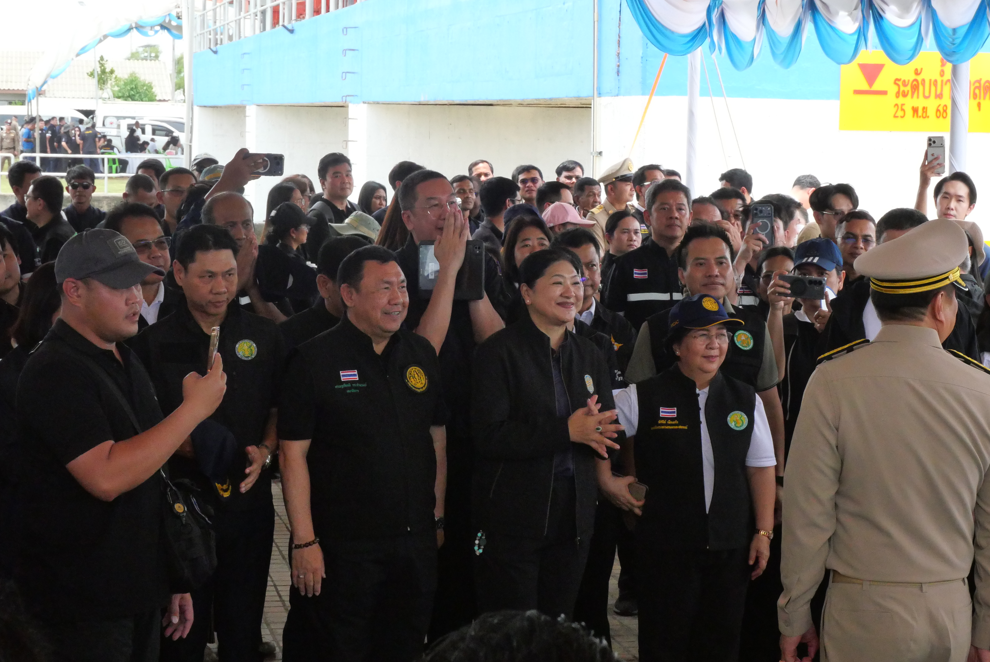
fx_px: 2339
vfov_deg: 16.1
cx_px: 565
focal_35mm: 85
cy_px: 340
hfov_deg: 23.9
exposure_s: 1/800
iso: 3200
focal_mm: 35
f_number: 10
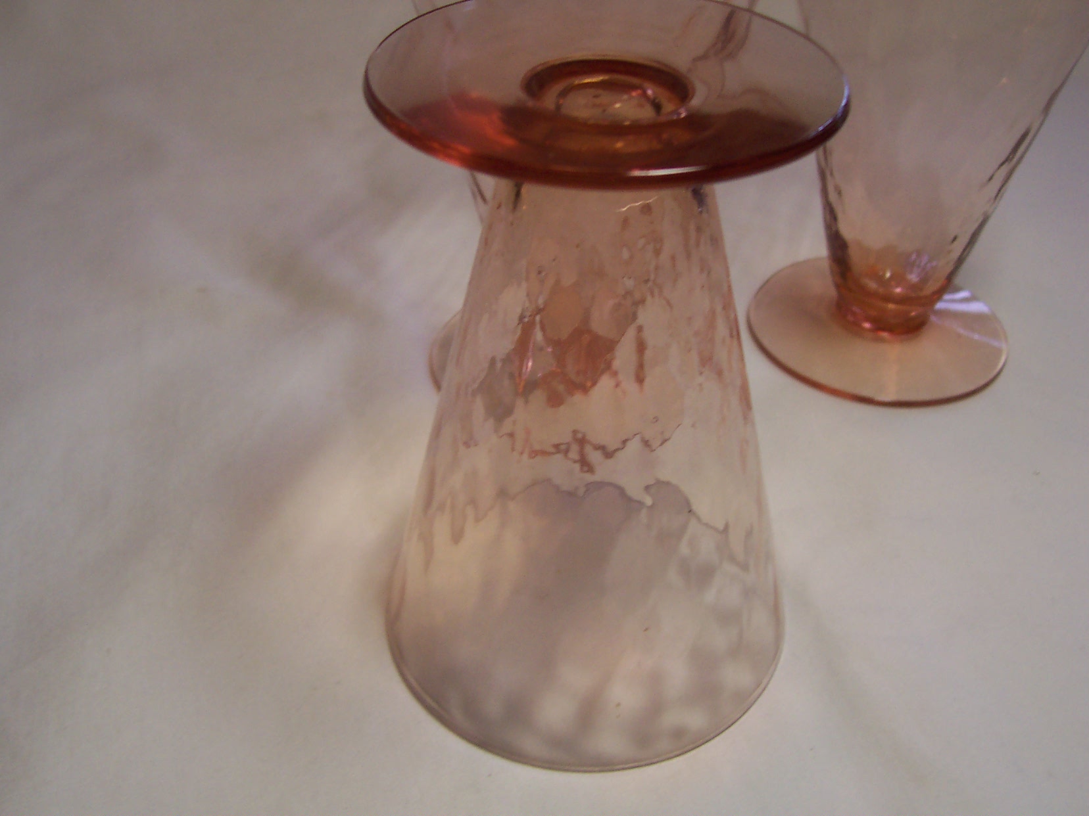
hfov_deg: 50.1
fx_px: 1164
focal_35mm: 37
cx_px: 544
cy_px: 408
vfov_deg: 38.7
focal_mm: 5.6
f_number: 2.8
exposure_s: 1/60
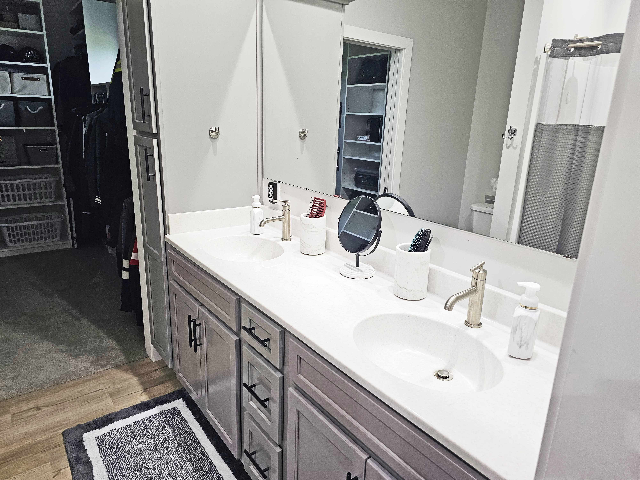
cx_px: 320
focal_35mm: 23
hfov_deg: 73.9
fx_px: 425
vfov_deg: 58.9
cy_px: 240
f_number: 1.7
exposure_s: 1/120
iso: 320
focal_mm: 6.3
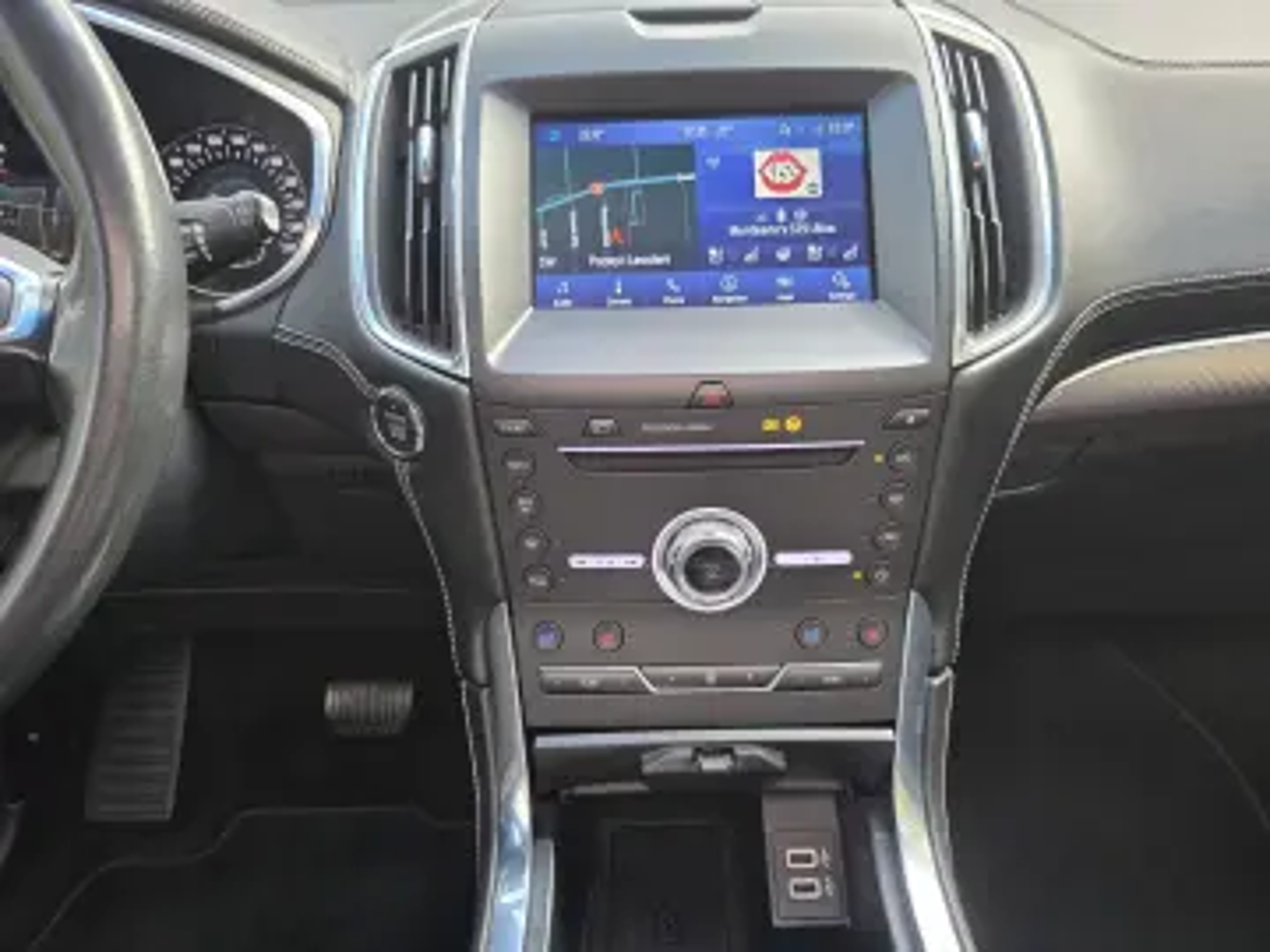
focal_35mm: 23
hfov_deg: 73.9
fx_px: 844
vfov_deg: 58.9
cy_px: 476
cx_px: 635
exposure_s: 1/55
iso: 40
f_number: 1.7
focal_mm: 6.3
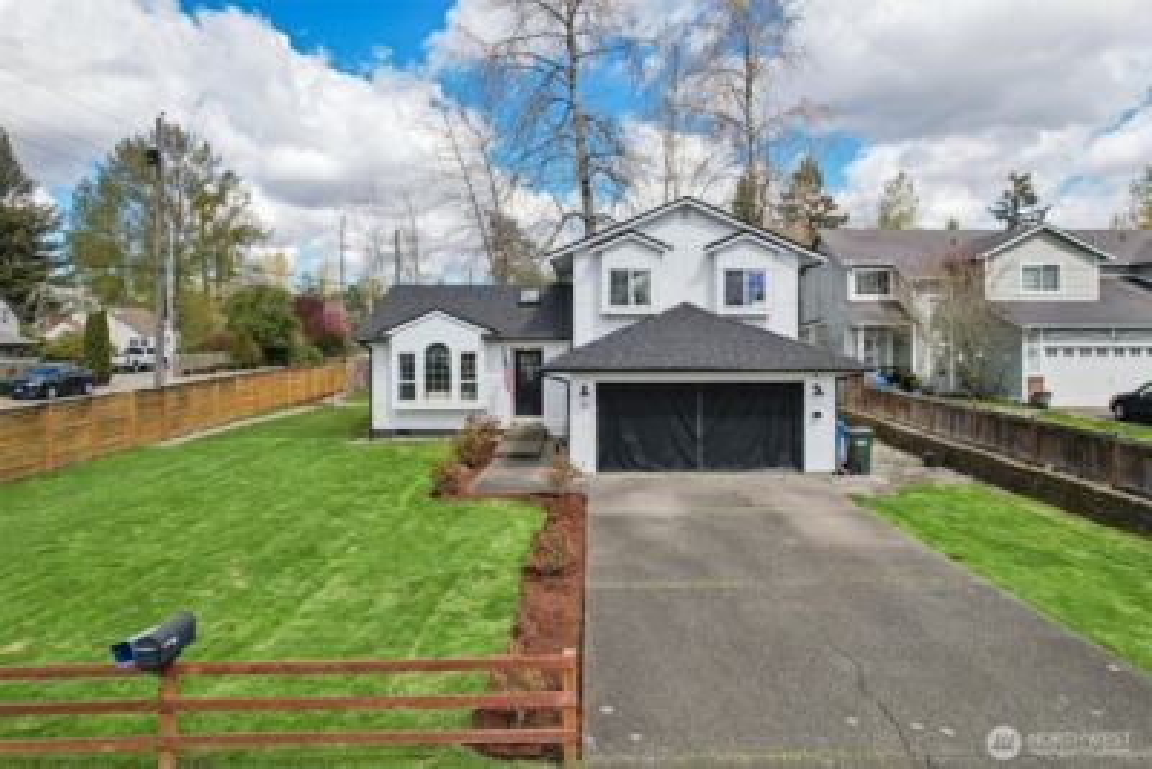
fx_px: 704
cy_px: 384
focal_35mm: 22
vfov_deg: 57.3
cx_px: 576
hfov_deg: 78.6
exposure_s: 1/2000
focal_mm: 8.4
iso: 130
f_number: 2.8
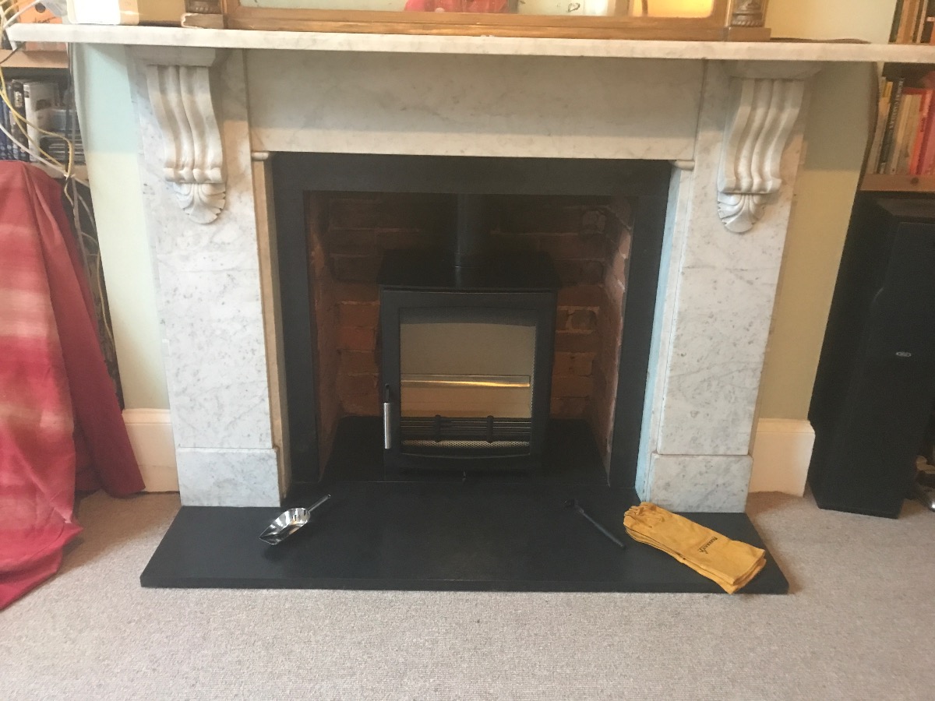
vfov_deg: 49.7
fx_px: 756
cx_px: 468
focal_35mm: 28
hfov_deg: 63.4
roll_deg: -1.1
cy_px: 350
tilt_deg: -22.4
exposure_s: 1/7
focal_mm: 3.99
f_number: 1.8
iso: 80
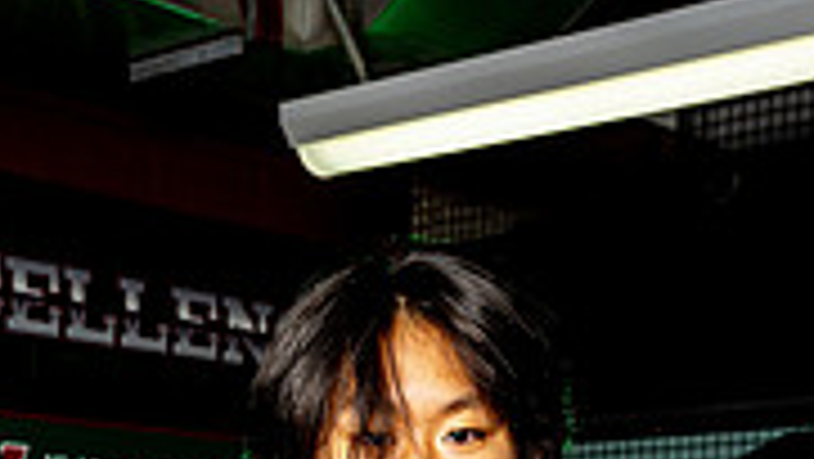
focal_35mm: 91
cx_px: 364
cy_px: 994
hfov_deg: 23.4
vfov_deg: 11.6
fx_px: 1965
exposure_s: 1/200
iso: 200
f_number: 8
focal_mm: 35
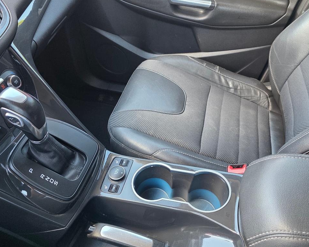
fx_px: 274
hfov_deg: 58.6
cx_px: 173
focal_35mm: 30
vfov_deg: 48.4
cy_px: 111
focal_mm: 6.3
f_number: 1.7
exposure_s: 1/120
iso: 200
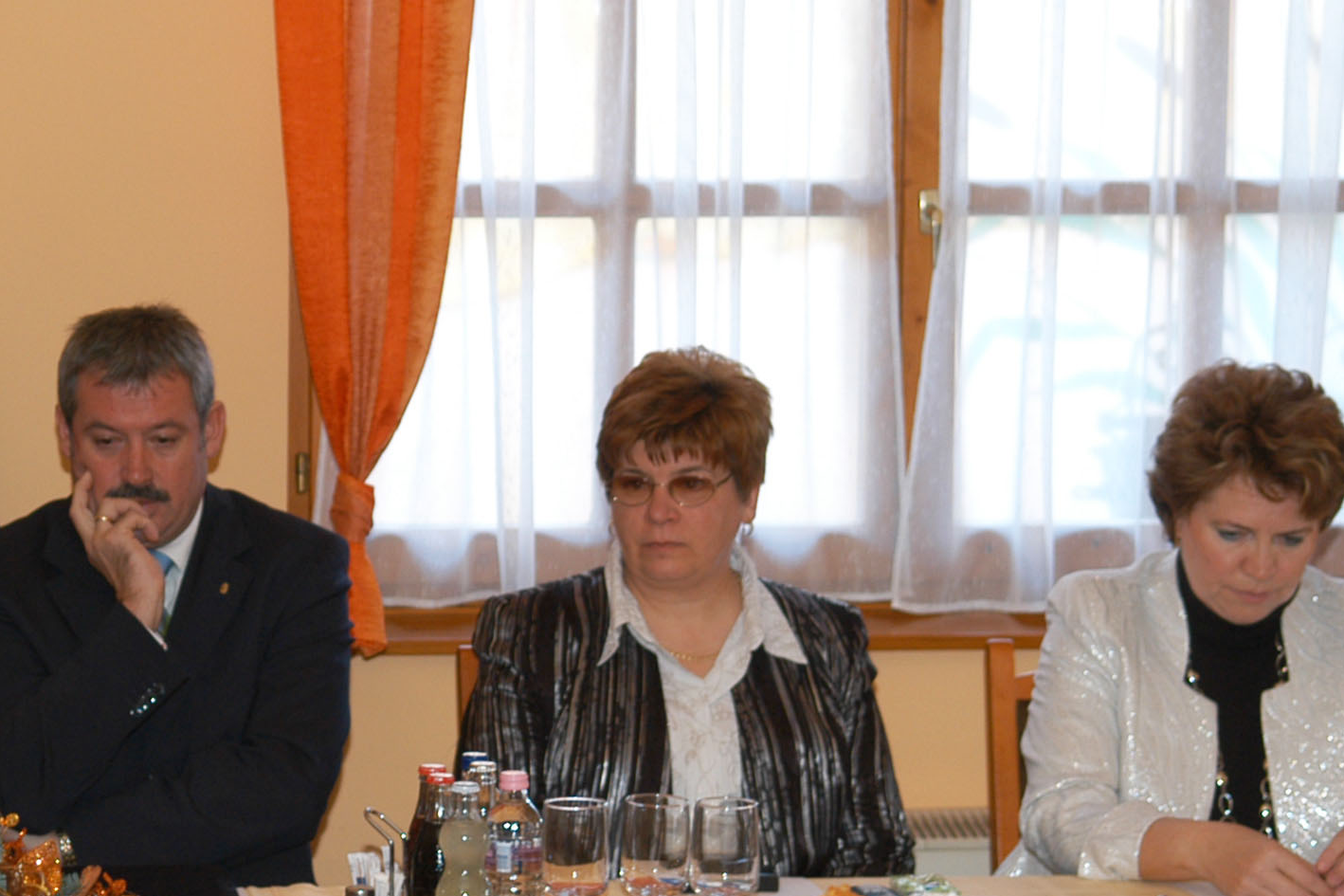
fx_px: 3316
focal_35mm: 89
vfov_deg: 15.4
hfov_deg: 22.7
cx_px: 378
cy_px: 334
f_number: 2.8
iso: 200
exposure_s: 1/125
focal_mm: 35
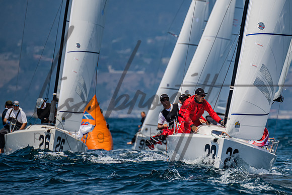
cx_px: 233
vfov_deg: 2.2
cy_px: 134
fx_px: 5176
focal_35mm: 638
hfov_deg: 3.2
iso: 400
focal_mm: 400
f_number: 6.3
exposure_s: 1/2000
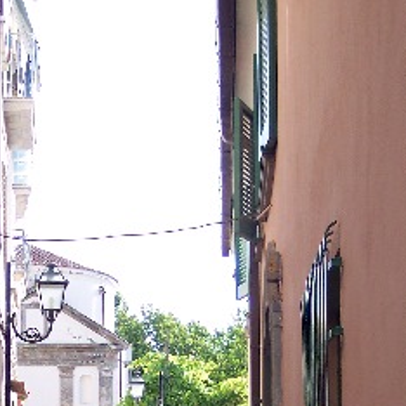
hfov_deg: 20.1
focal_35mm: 86
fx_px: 1141
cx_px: 126
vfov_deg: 19.1
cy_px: 479
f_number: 2.8
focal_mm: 8
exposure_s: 1/500
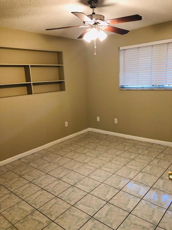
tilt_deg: -11.9
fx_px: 186
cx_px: 86
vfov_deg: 63.4
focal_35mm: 28
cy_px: 115
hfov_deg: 49.7
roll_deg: +3.1
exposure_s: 1/15
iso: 50
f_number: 1.8
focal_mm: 4
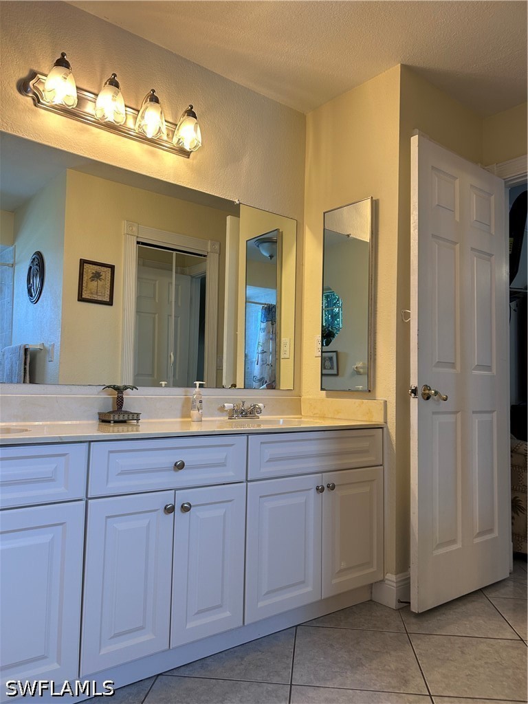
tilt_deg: +4.1
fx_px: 529
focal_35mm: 26
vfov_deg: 67.3
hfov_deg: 53.1
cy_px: 352
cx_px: 264
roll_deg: -1.2
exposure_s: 1/120
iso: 100
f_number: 1.5
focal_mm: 5.7
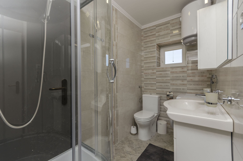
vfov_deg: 77.1
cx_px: 122
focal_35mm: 15
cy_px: 80
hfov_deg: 100.5
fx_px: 101
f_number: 9
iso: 100
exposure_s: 1/80
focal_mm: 10
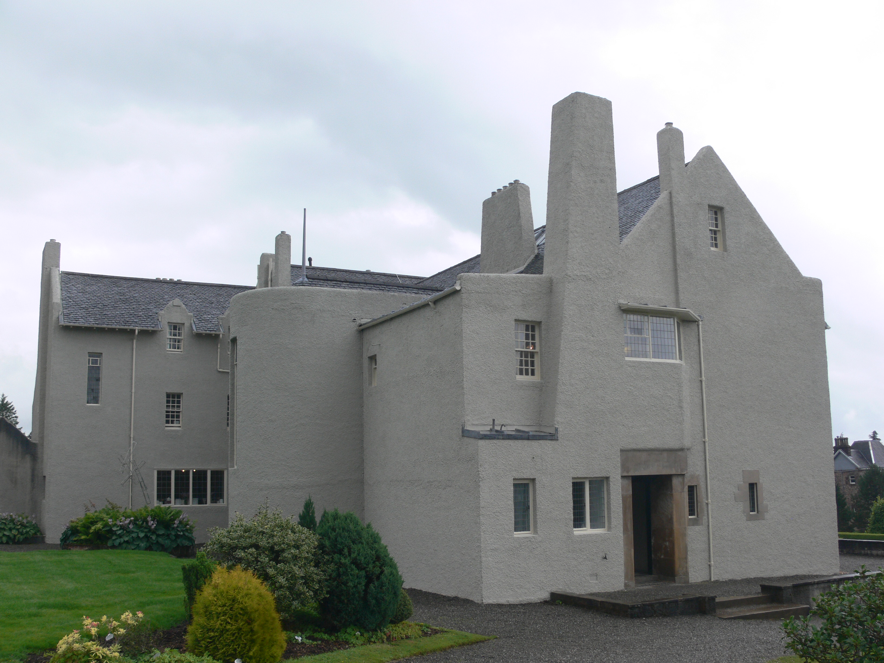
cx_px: 442
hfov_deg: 52.6
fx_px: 894
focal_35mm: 35
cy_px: 332
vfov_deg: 40.7
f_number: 5.6
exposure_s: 1/125
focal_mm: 7.4
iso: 80
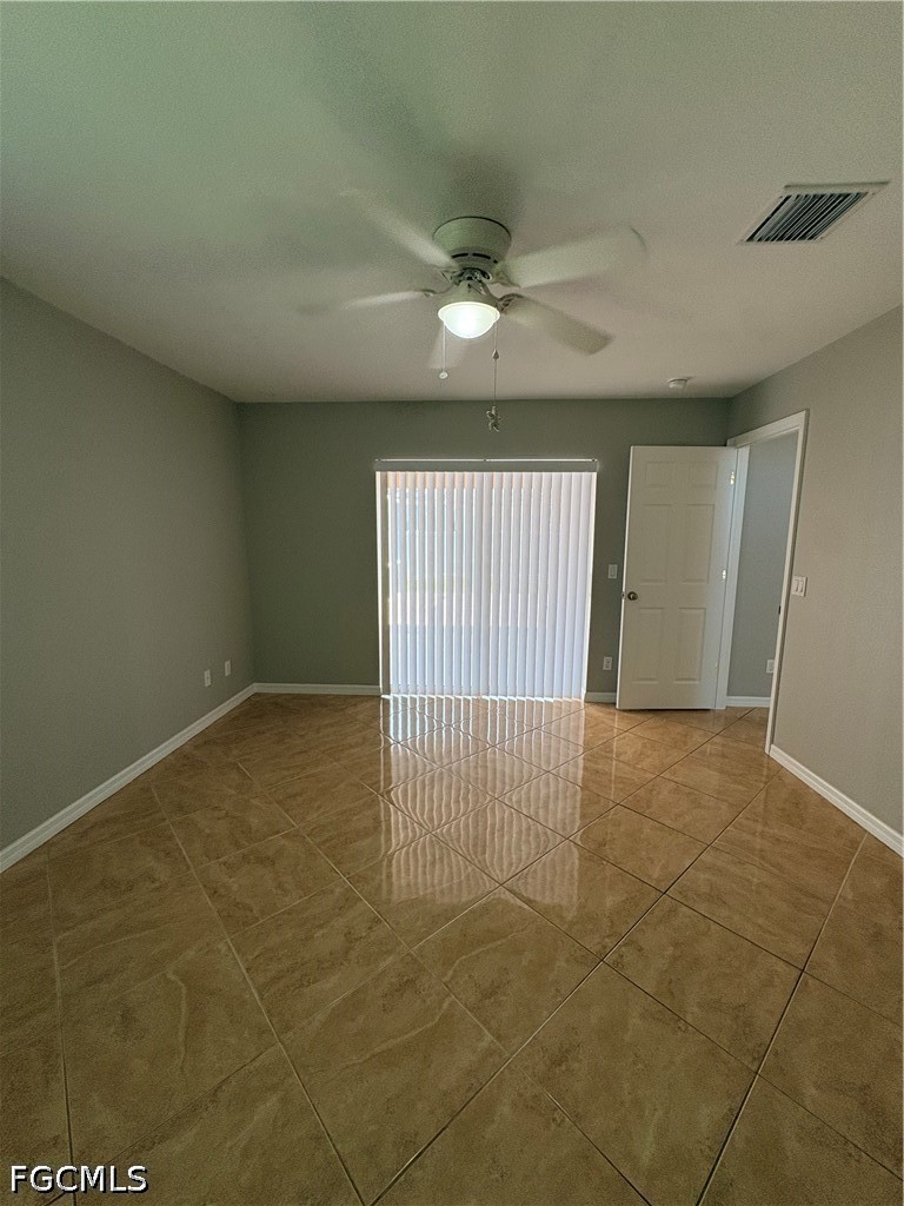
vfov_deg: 102.1
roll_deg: -0.4
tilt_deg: -7.4
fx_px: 487
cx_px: 452
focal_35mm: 14
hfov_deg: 85.7
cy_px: 603
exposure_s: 1/120
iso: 125
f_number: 2.2
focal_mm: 2.22
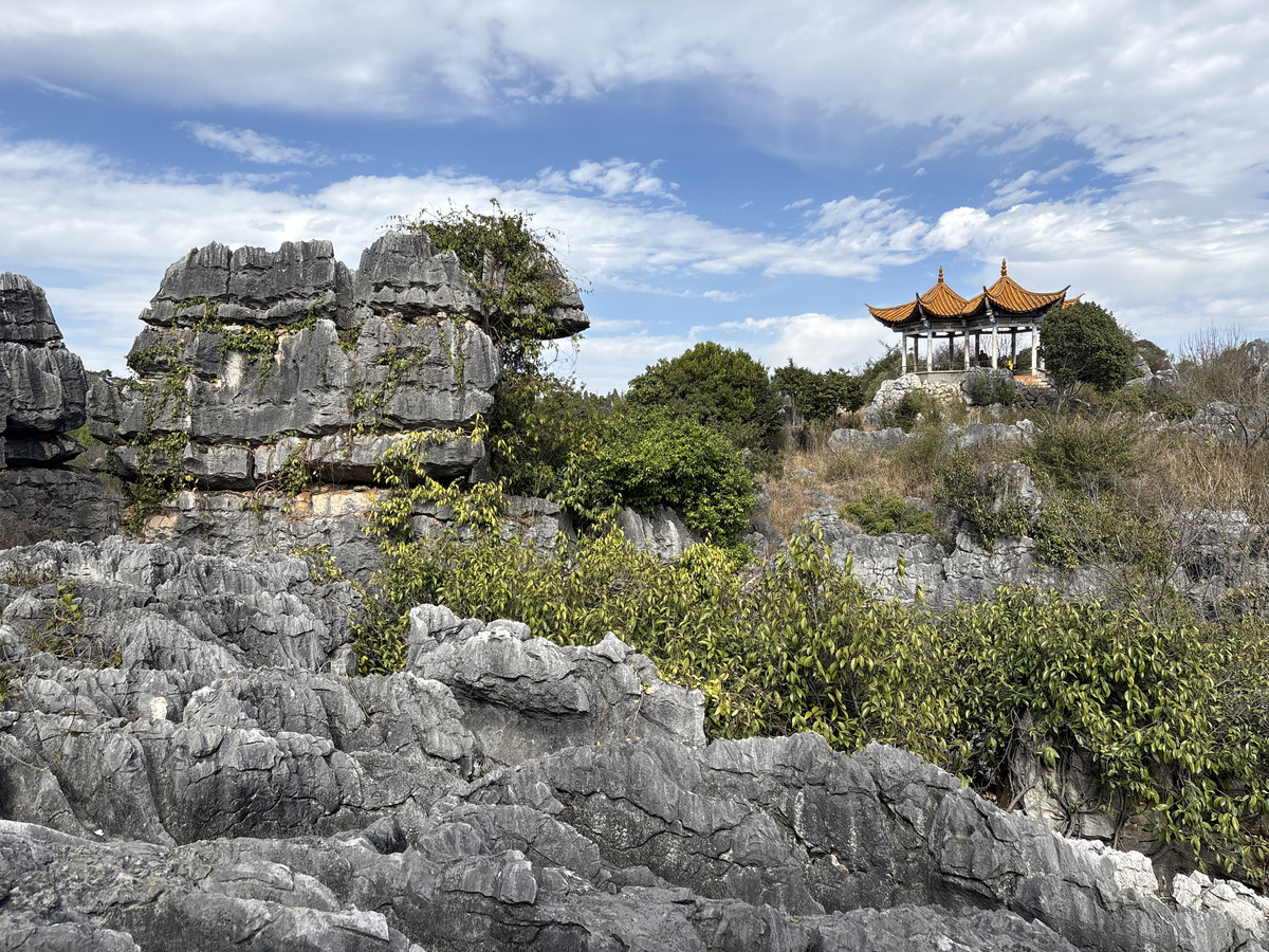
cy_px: 476
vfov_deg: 53.1
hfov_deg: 67.3
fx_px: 953
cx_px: 634
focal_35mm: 26
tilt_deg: -1.8
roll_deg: +0.4
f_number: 1.6
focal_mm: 5.96
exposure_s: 1/2538
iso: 50
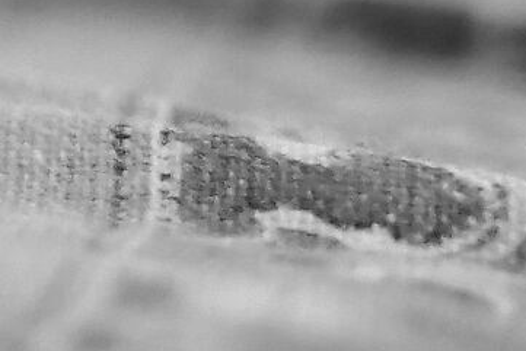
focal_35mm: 246
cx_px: -851
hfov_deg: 7.6
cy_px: -485
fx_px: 3596
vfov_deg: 5.4
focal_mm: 13.43
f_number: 3.1
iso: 1600
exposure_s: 1/25
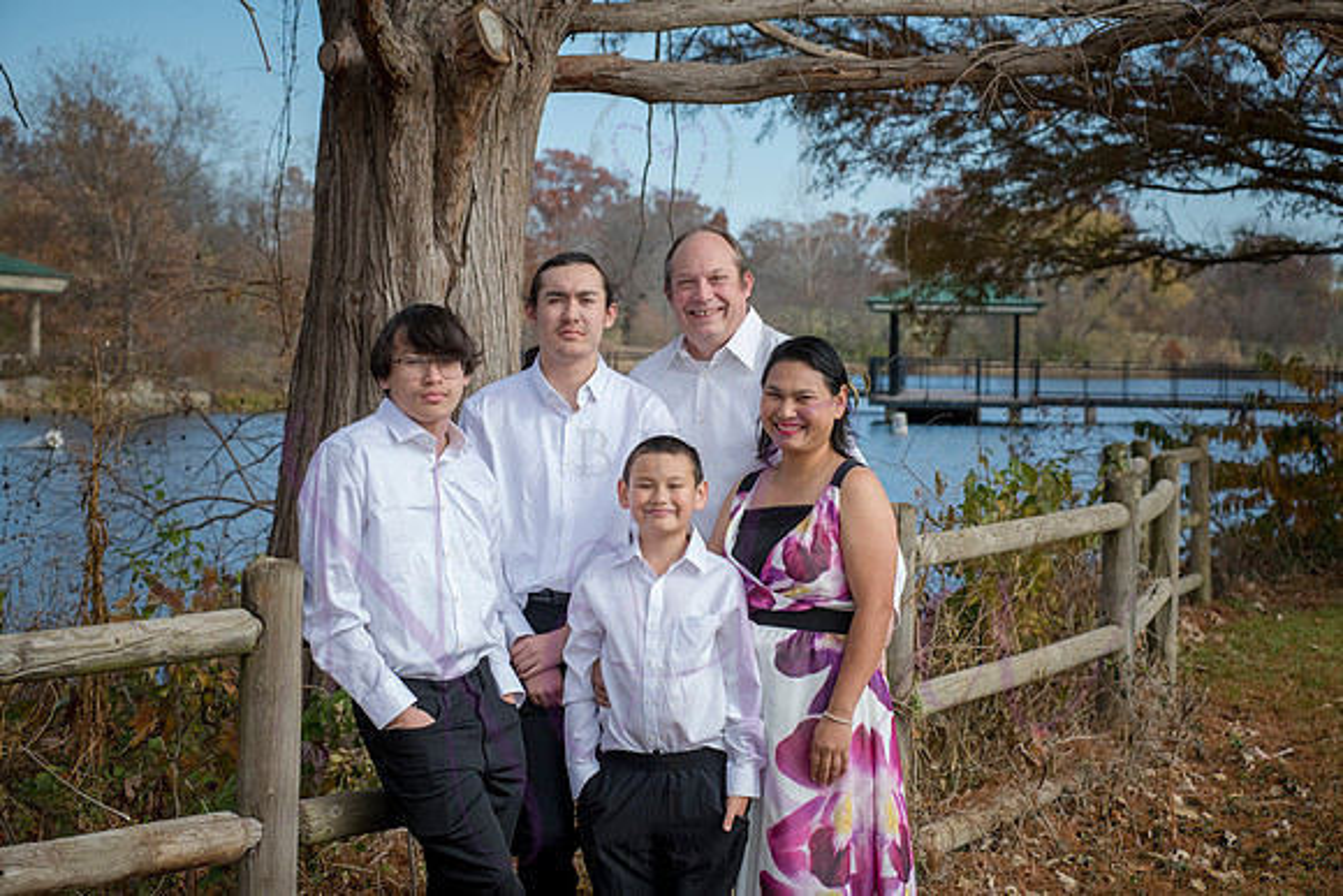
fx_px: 2985
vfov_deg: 17.1
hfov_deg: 25.4
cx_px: 672
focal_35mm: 80
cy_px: 448
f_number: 8
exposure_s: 1/640
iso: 400
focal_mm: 80
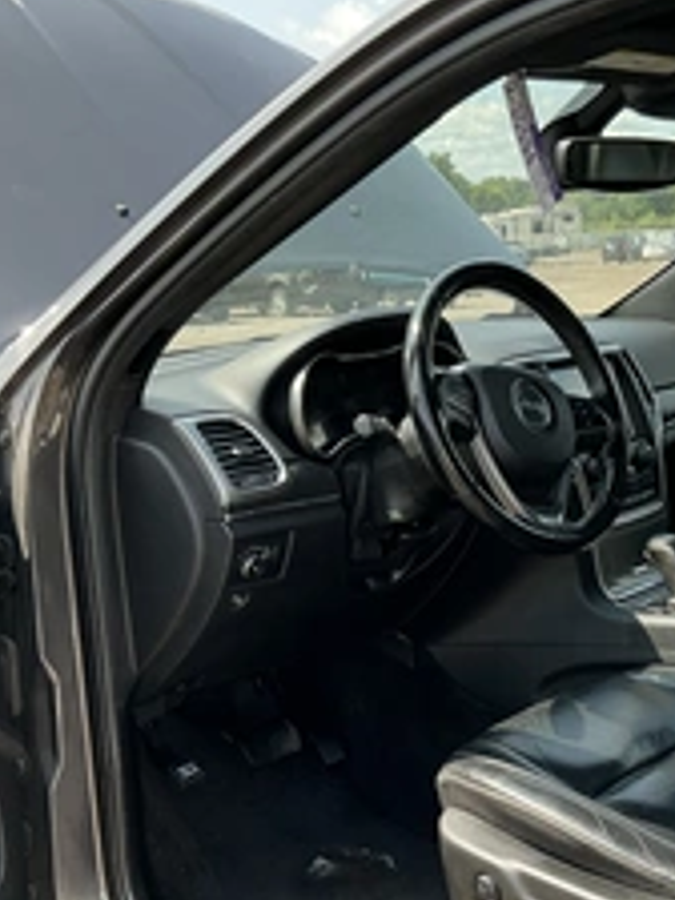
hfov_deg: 28.9
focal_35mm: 50
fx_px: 1300
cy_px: 546
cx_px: 446
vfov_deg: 38.0
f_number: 1.8
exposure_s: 1/322
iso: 25
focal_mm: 3
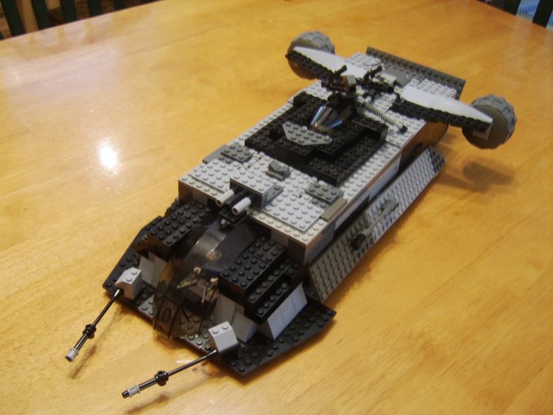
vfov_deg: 45.4
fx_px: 495
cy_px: 208
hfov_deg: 58.4
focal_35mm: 31
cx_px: 276
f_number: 2.7
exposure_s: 1/4
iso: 71
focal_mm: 8.13
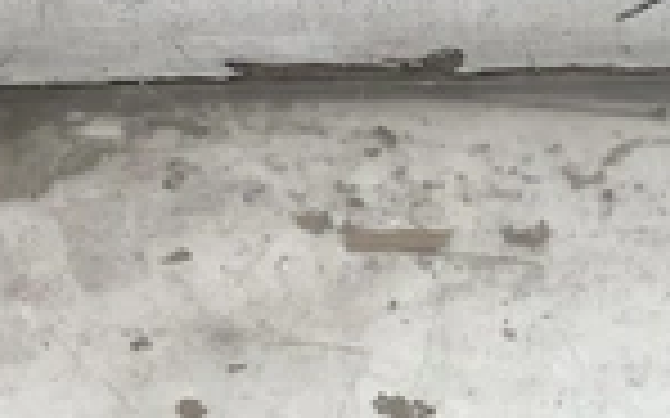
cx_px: 697
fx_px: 1606
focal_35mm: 88
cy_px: 625
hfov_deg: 22.5
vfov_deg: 13.9
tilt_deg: -51.1
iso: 80
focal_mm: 3.3
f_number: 2.4
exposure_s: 1/120
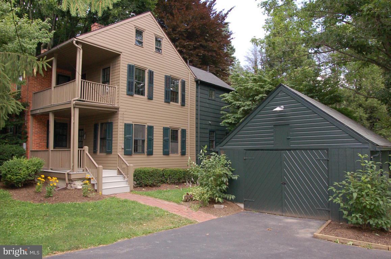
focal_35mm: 26
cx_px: 196
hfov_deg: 70.5
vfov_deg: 50.2
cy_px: 130
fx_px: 276
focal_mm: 17
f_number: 5.6
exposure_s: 1/400
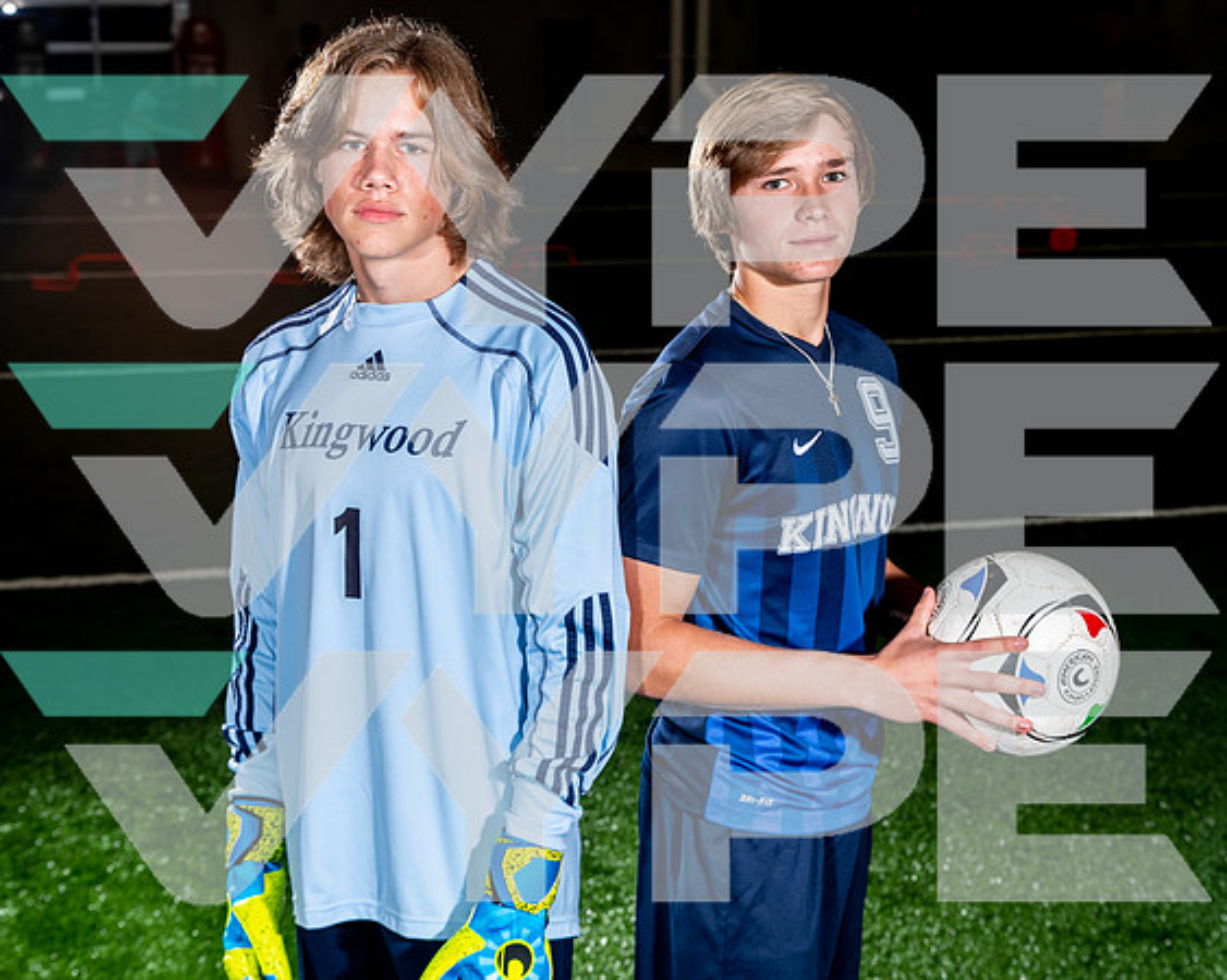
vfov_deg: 25.3
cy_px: 485
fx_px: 2187
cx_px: 609
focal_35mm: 60
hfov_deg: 31.3
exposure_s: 1/125
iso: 100
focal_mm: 50
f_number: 5.6
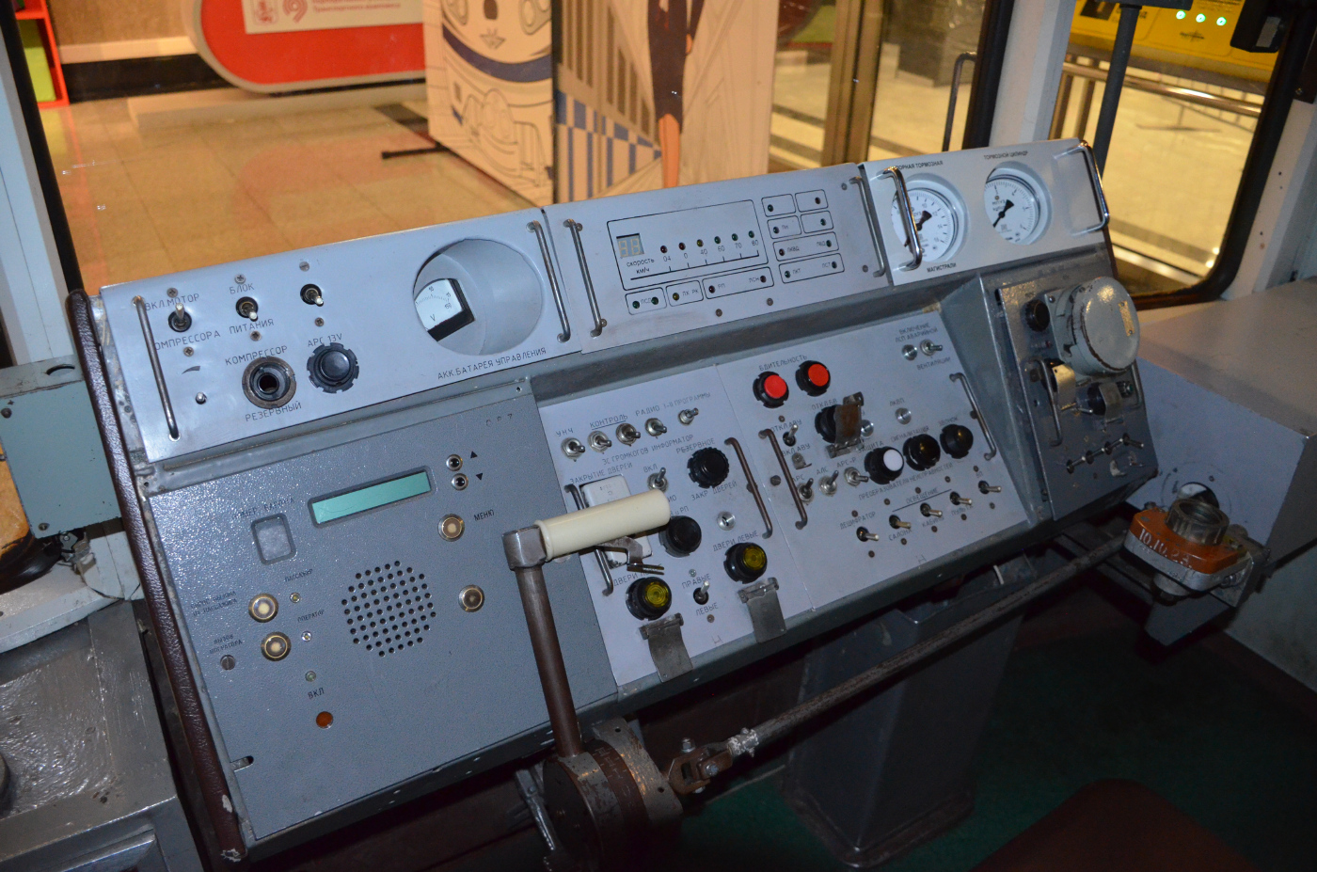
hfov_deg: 67.5
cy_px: 436
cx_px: 658
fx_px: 986
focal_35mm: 27
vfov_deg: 47.7
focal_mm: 18
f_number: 3.5
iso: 3200
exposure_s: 1/60
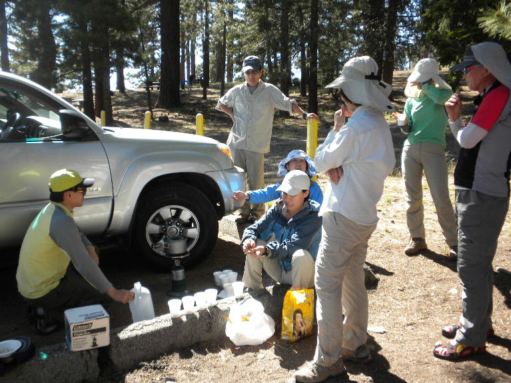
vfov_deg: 38.7
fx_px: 546
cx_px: 256
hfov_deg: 50.1
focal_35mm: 37
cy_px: 192
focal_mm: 6.6
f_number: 3.5
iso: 64
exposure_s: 1/177
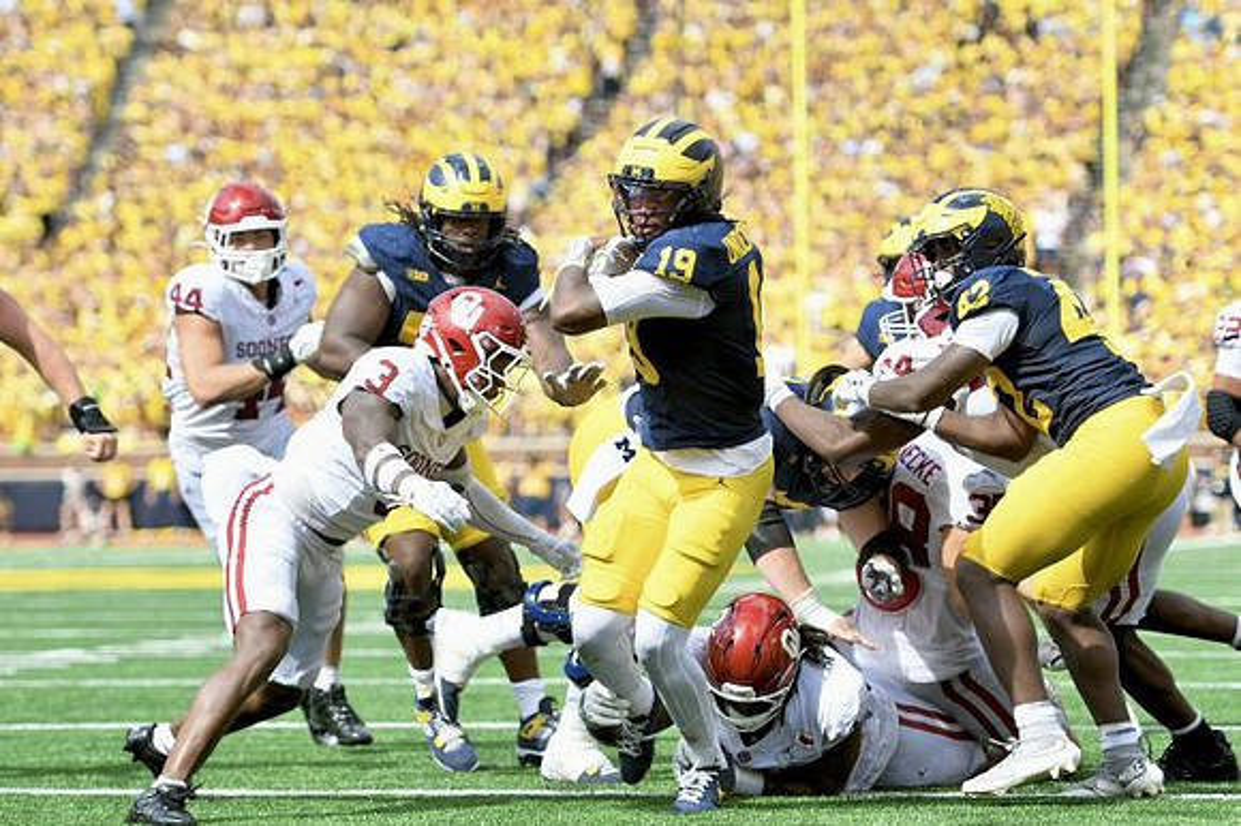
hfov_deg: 11.4
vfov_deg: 7.6
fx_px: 6201
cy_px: 413
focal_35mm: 180
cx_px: 620
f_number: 2.8
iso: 250
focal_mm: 120
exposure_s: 1/2000
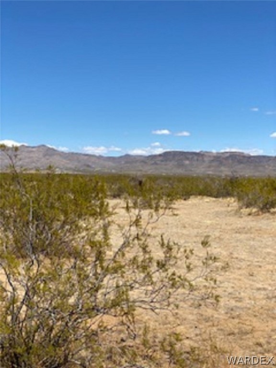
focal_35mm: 52
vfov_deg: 36.8
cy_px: 184
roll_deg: -3.3
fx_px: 553
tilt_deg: +0.0
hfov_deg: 28.0
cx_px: 138
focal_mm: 6
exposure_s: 1/2283
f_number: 2
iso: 20
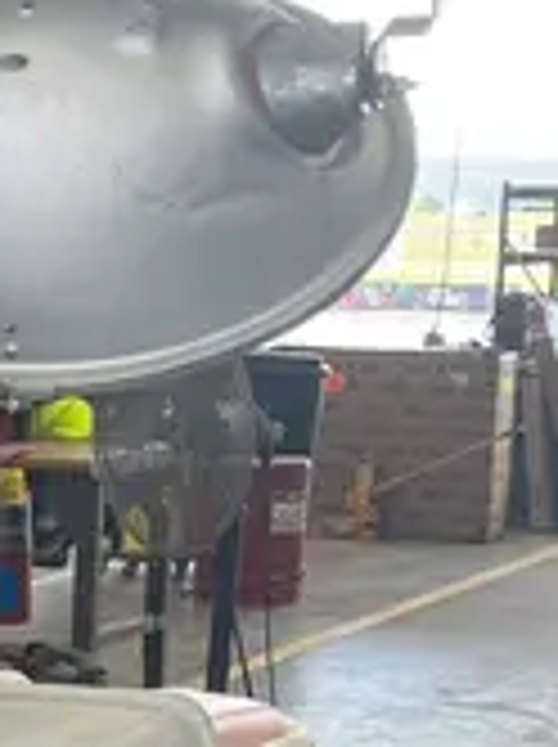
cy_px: 587
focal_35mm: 115
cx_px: -256
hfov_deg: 12.3
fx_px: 2478
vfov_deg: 17.0
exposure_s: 1/122
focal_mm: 5.1
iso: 40
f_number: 1.6
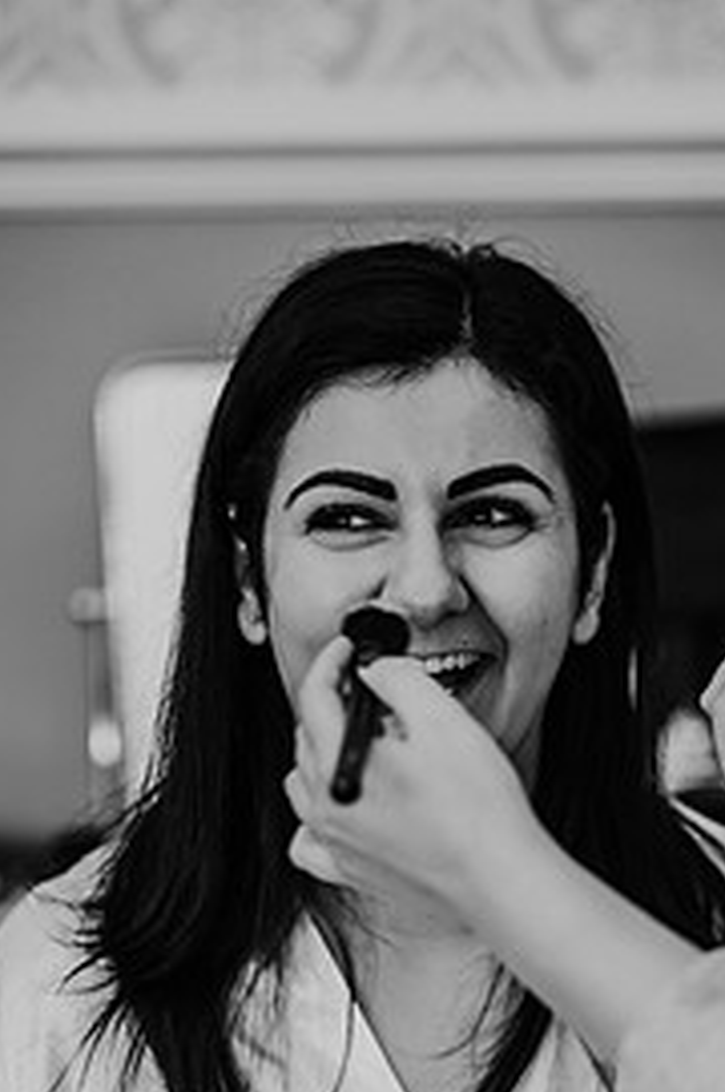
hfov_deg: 9.7
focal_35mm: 141
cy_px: 758
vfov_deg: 14.5
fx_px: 4270
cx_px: 417
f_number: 1.8
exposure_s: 1/160
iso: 1000
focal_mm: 85
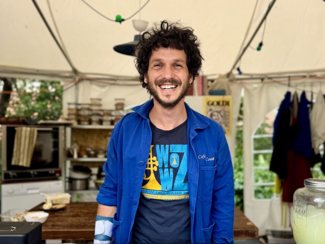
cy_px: 127
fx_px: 244
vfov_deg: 53.1
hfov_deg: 67.2
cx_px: 173
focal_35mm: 26
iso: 100
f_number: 1.78
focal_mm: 6.76
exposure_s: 1/593
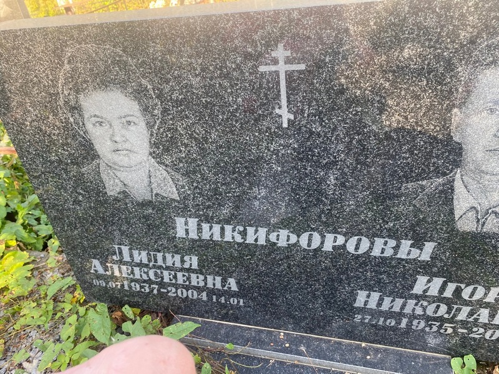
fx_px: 375
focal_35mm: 26
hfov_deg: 67.3
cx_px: 250
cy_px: 187
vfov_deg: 53.1
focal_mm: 4.25
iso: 32
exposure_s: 1/122
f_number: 1.8
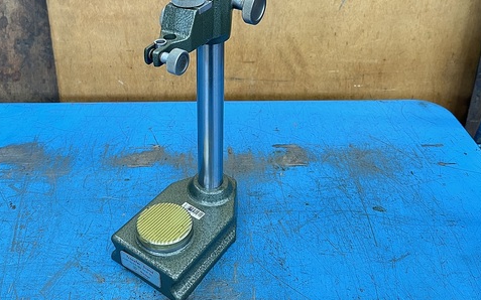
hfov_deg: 52.4
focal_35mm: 37
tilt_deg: -29.2
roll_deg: +1.8
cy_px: 64
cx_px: 194
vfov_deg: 33.5
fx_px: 485
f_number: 1.6
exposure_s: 1/60
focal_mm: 5.1
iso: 160
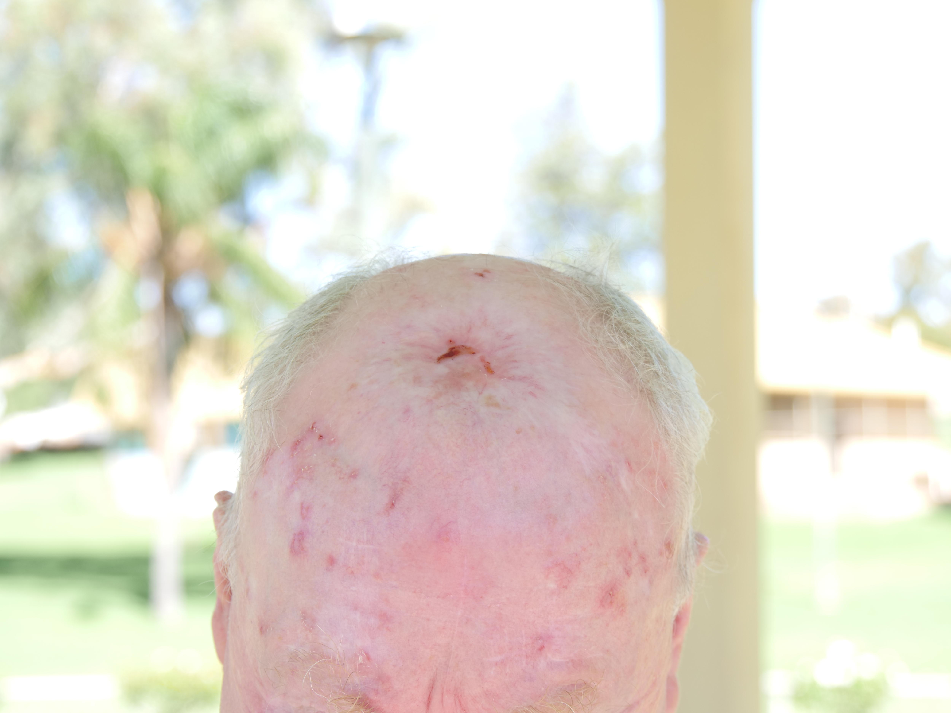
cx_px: 476
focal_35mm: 92
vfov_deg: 16.1
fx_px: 2528
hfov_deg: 21.3
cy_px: 356
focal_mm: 46
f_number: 4.9
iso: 125
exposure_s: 1/125
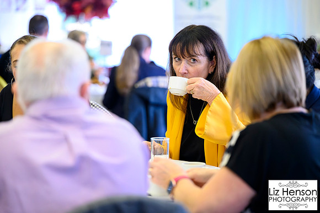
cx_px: 160
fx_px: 977
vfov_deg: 12.4
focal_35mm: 110
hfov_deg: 18.6
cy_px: 106
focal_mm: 110
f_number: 2.8
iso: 12800
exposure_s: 1/200
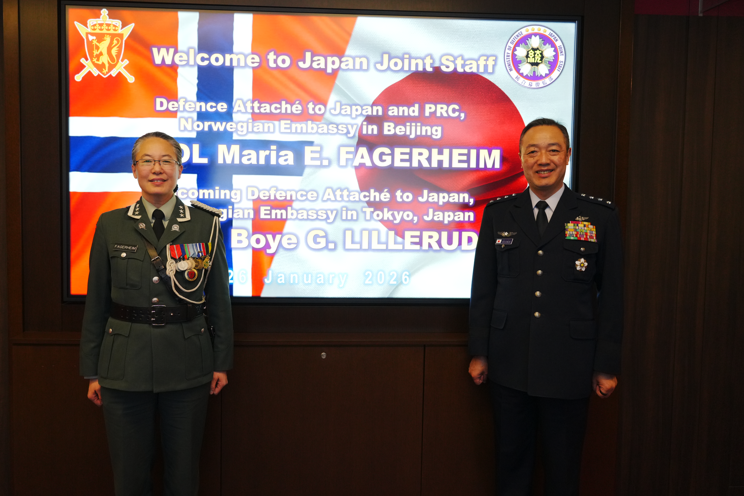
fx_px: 558
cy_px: 222
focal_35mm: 27
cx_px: 326
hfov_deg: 67.1
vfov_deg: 47.8
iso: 2500
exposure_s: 1/200
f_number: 4
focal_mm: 24
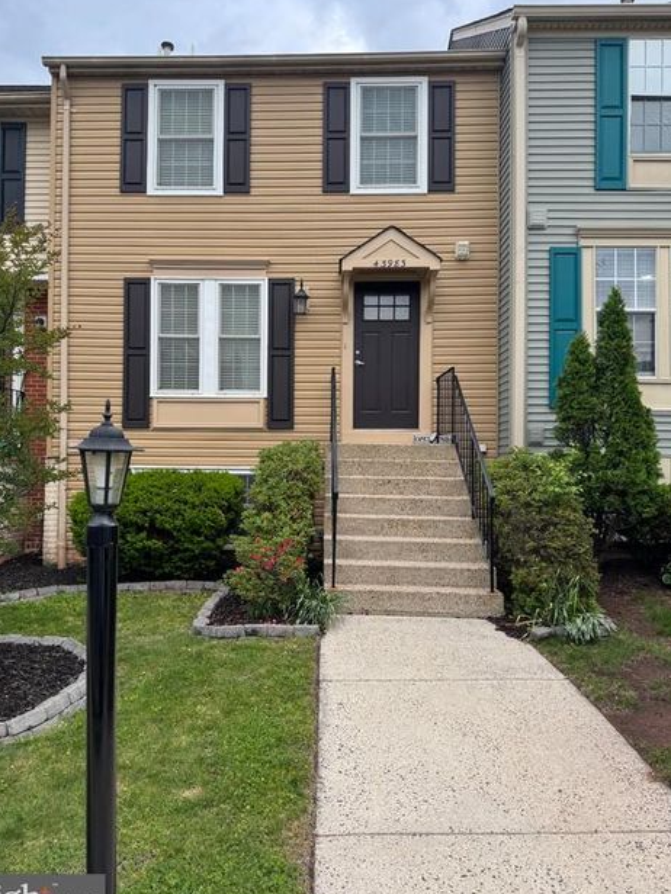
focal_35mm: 26
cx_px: 311
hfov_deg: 53.0
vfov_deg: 67.3
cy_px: 442
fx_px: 672
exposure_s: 1/209
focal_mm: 6.76
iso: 80
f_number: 1.78
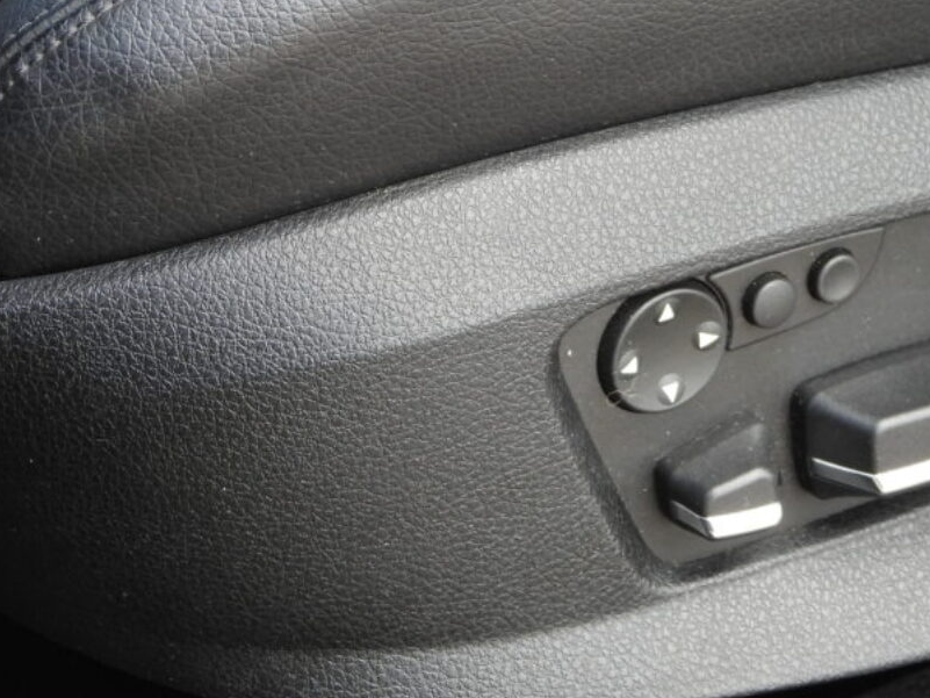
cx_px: 711
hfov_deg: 10.8
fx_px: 4890
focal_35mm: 182
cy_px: 188
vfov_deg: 8.2
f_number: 3.5
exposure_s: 1/60
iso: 110
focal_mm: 16.3
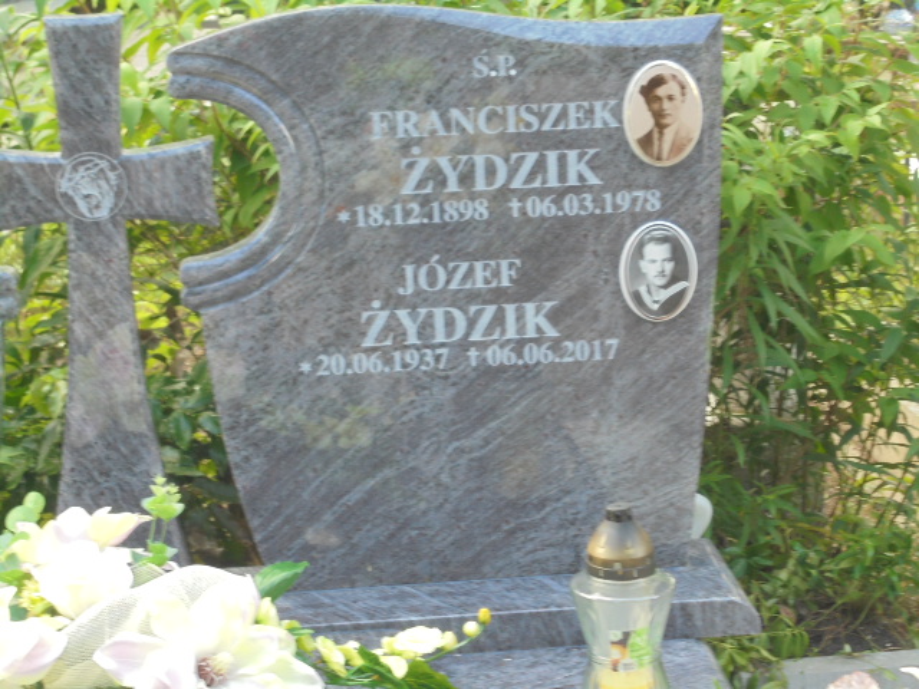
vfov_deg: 17.8
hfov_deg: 23.6
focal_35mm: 83
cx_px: 460
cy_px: 344
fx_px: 2204
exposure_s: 1/30
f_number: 6.7
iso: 160
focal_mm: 14.9
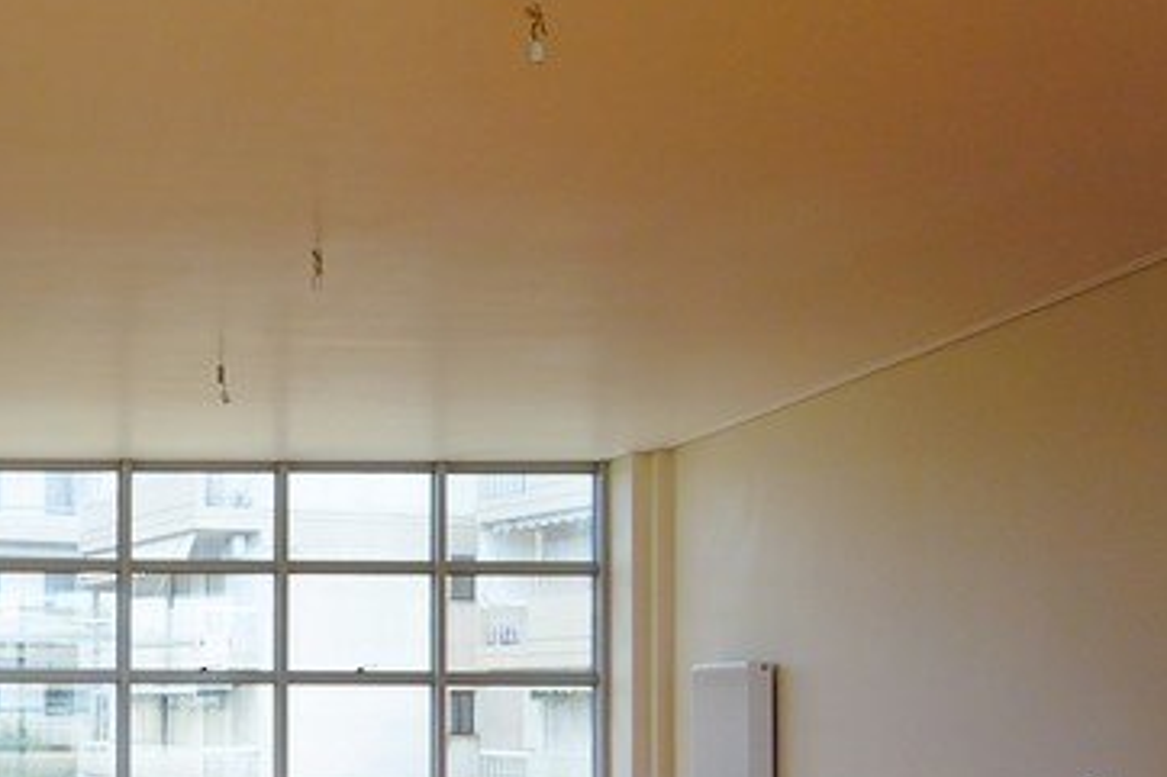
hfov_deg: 33.6
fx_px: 1717
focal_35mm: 53
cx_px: -58
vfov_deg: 24.9
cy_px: 672
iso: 125
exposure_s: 1/30
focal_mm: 8.8
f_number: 2.2
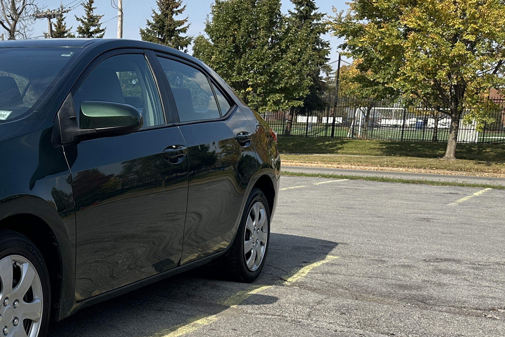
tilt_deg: -7.9
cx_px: -20
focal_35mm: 54
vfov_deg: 24.9
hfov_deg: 33.2
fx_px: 758
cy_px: 223
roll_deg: -0.5
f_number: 1.78
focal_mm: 6.86
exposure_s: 1/3717
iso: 80
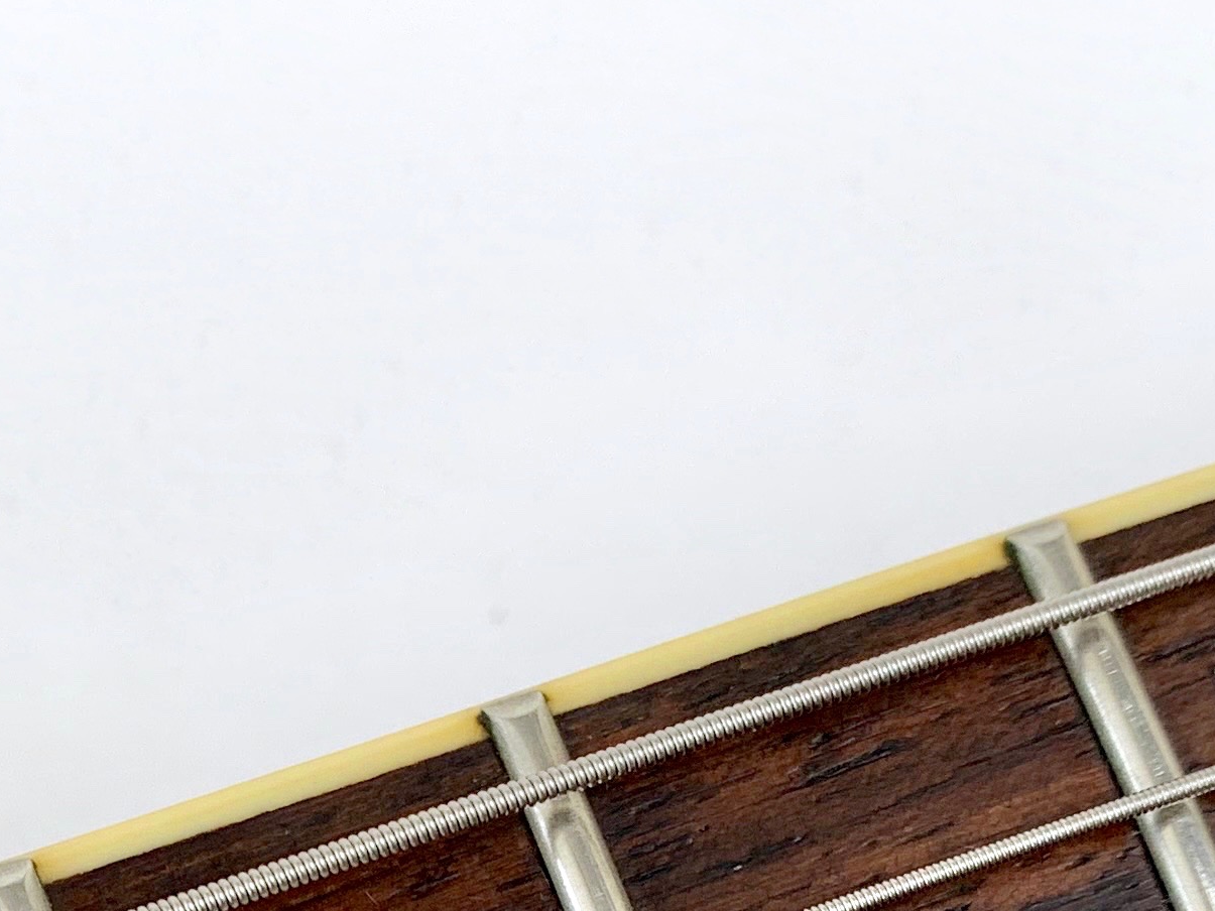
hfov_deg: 22.2
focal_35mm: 87
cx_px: 219
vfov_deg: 15.5
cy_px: 1403
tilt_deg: -84.7
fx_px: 3054
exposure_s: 1/100
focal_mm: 4.25
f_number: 1.8
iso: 40
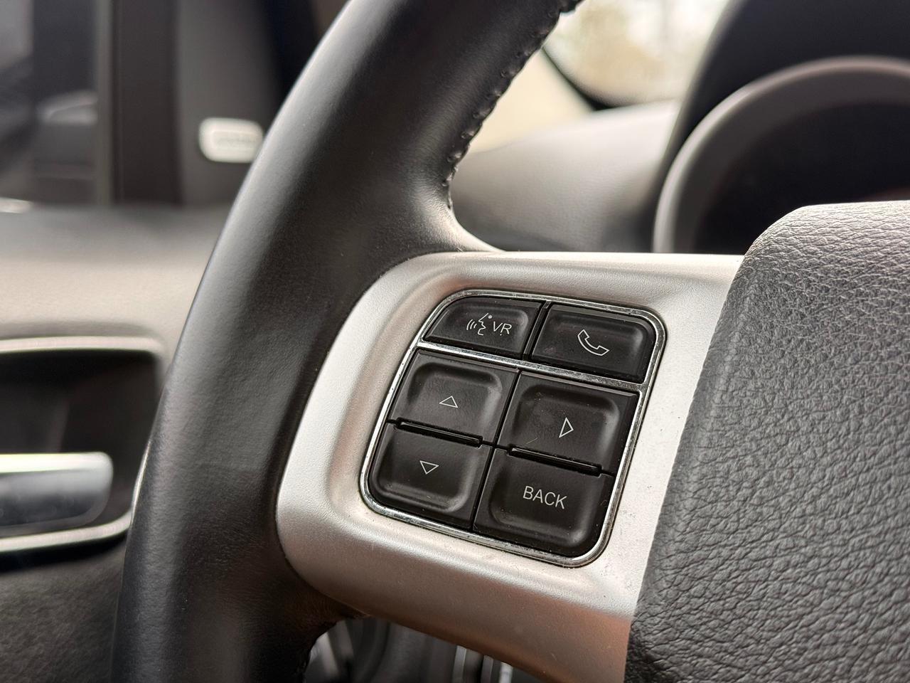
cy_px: 342
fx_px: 1262
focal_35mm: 48
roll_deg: +3.0
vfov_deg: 30.3
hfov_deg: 39.7
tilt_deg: -8.3
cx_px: 455
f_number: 1.78
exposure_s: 1/237
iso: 64
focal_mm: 6.76
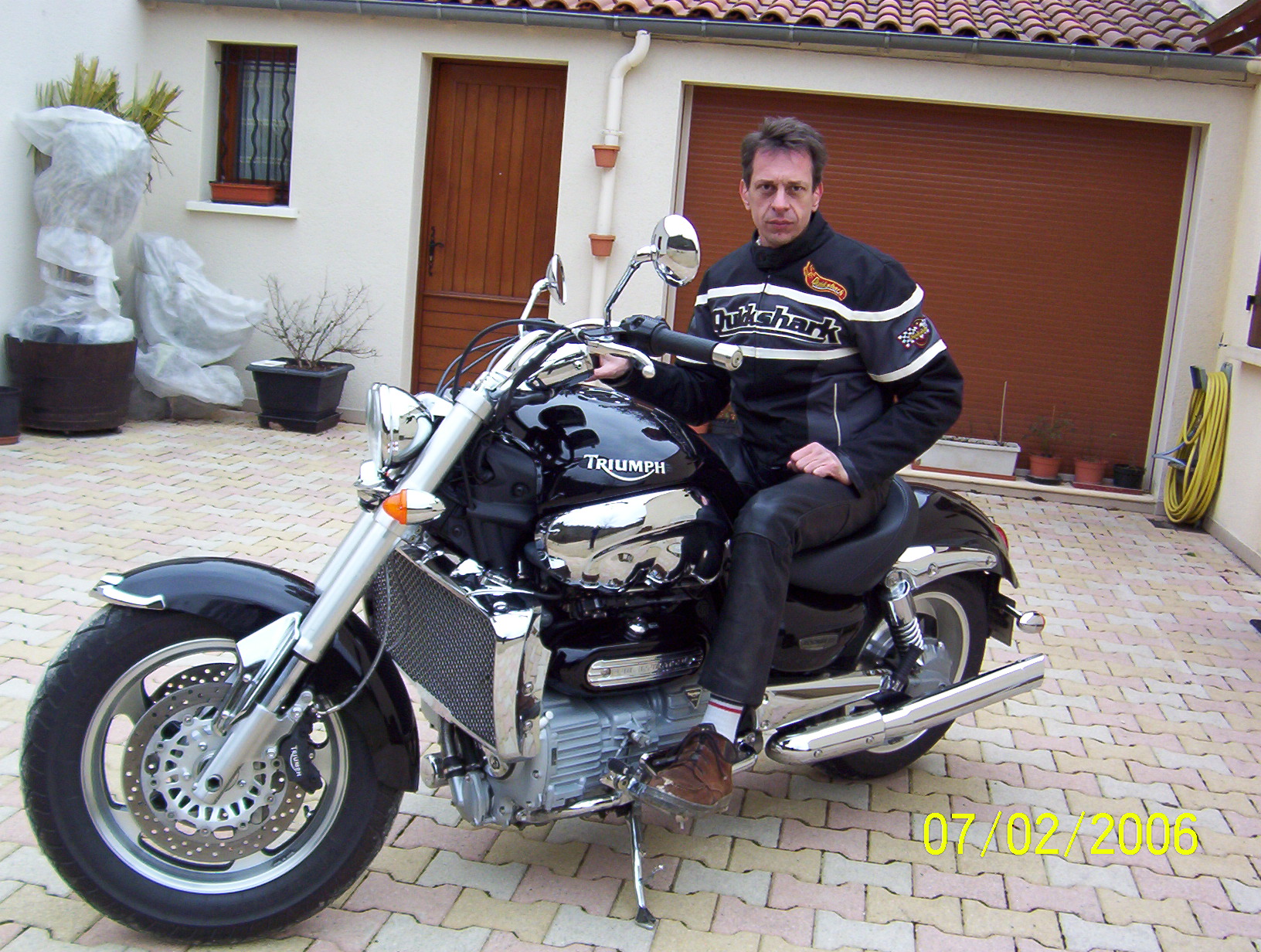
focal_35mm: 36
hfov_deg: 51.2
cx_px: 630
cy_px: 476
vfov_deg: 39.8
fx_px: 1315
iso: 100
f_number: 2.76
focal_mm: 5.54
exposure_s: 1/121
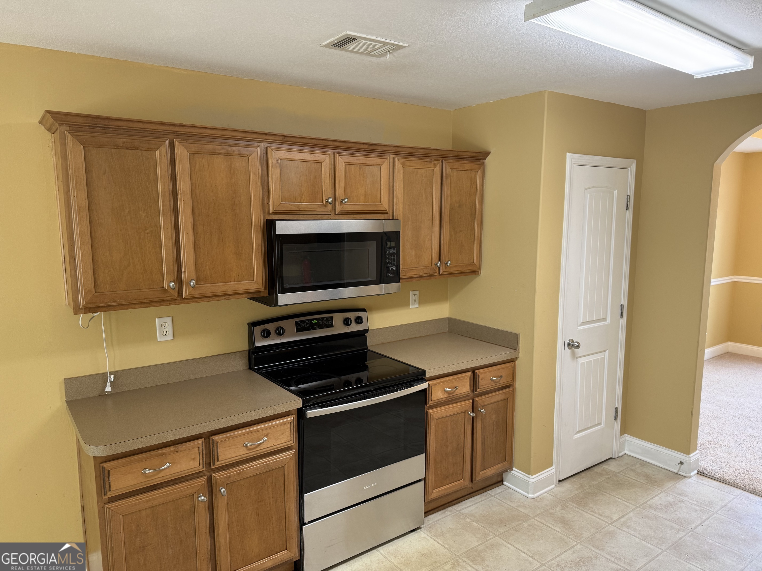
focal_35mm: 24
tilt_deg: -7.5
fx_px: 528
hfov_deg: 71.6
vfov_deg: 56.8
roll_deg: +0.3
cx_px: 381
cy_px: 286
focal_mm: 6.76
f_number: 1.78
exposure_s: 1/60
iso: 125
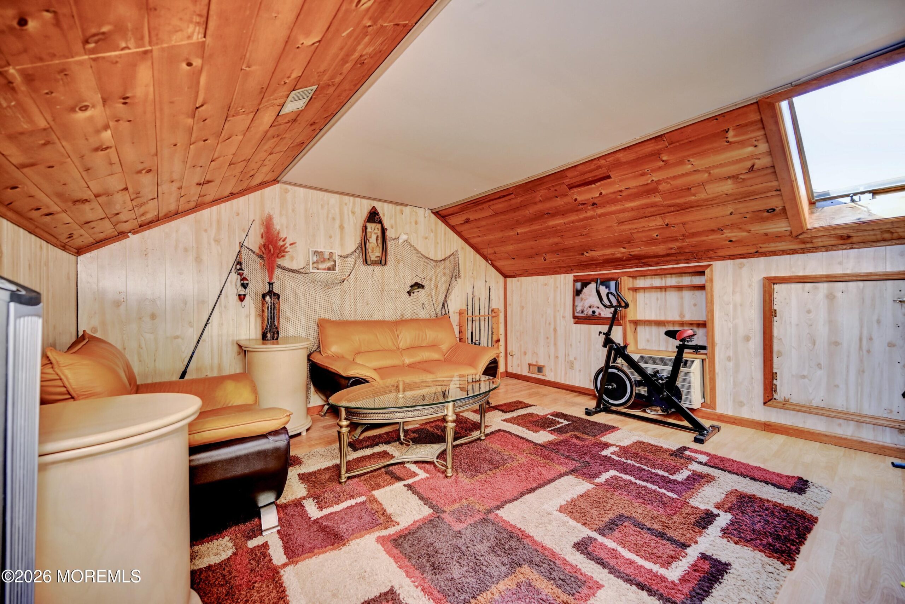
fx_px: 352
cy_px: 302
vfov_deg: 81.2
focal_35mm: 14
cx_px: 452
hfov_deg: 104.3
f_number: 4
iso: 640
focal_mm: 14
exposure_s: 1/160
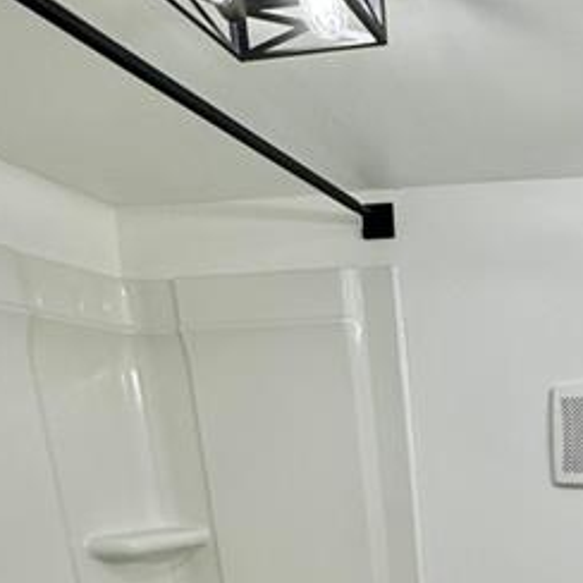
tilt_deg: -14.4
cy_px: 643
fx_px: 743
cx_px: 600
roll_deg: +1.2
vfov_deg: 36.3
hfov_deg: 37.6
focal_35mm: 39
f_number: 2.2
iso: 50
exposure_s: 1/120
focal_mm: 2.22
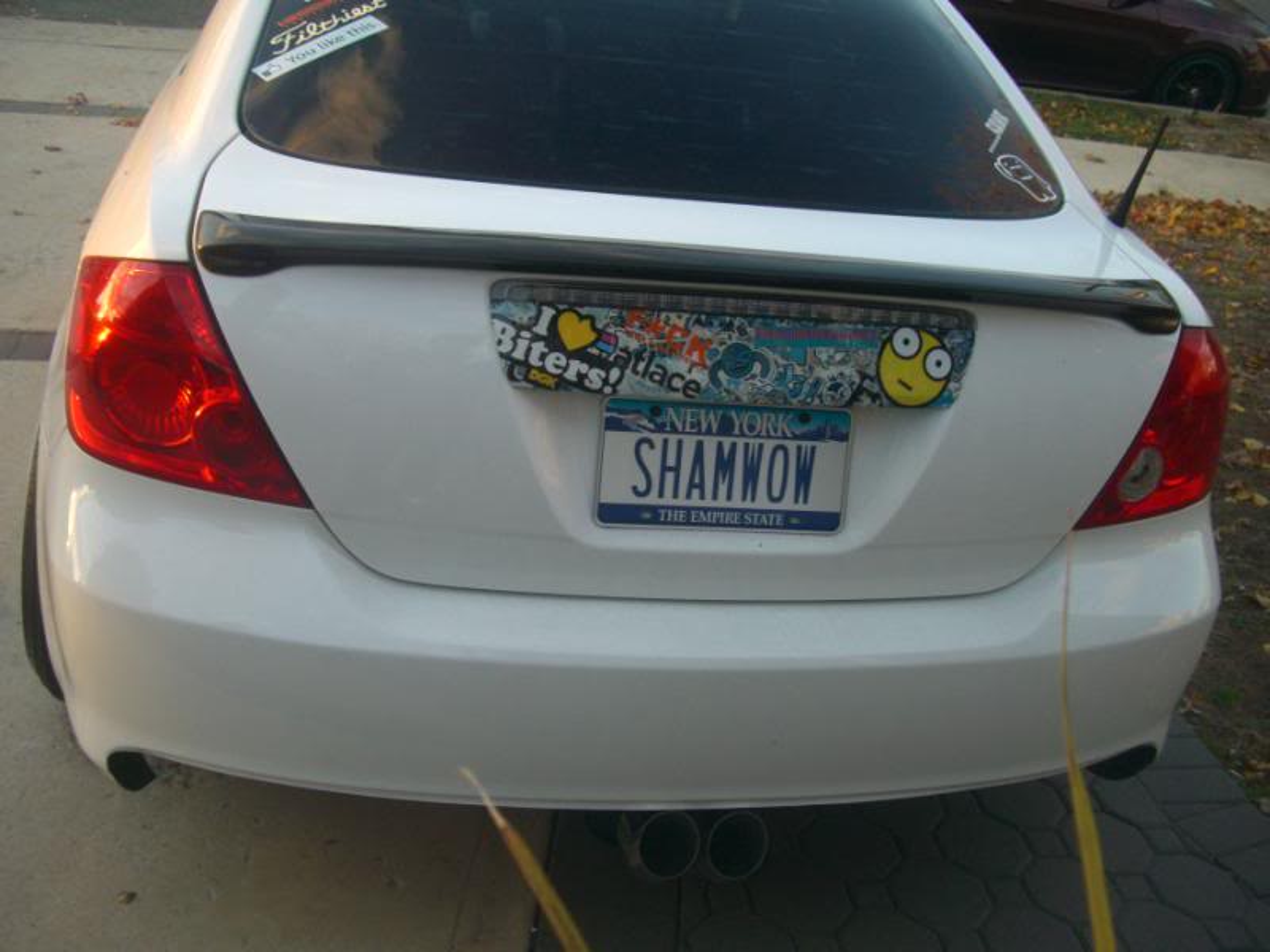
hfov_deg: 49.0
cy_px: 476
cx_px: 635
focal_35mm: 38
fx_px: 1394
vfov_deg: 37.7
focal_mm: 7.9
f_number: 2.8
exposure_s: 1/80
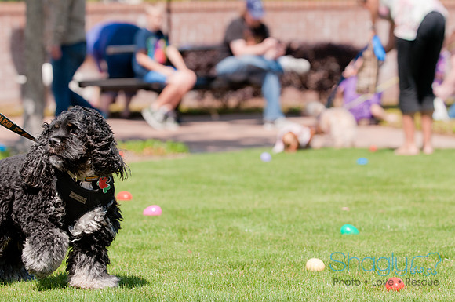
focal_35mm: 150
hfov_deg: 13.7
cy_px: 151
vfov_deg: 9.1
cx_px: 228
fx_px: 1893
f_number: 5
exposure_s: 1/1000
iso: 200
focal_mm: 100
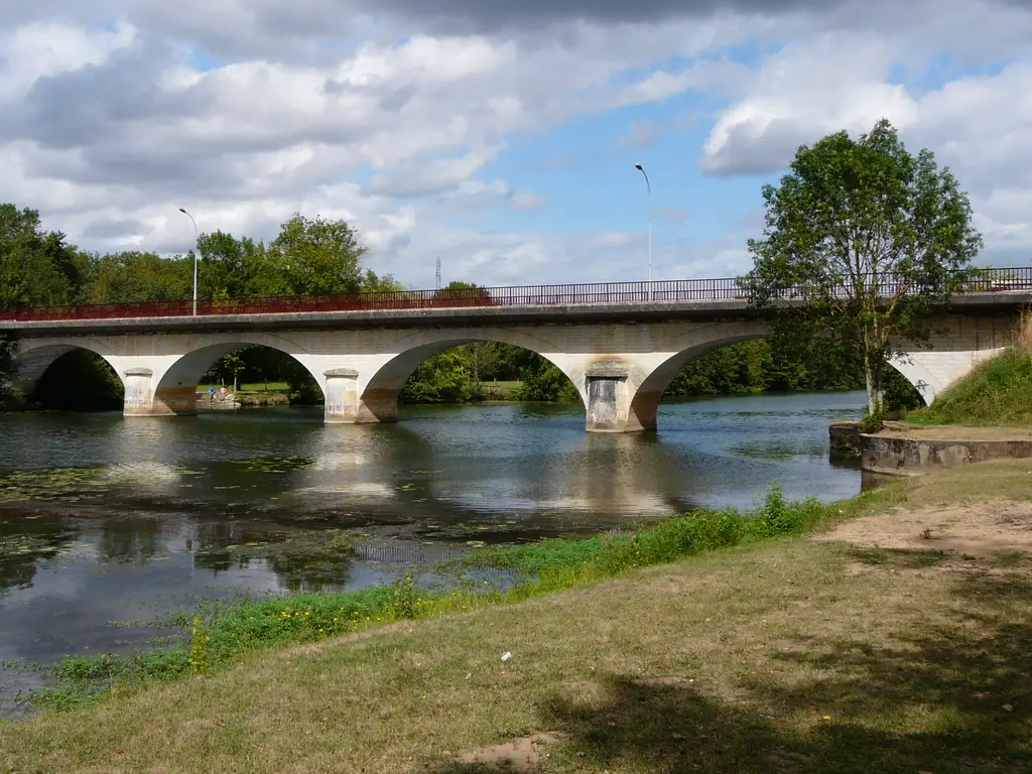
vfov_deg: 35.9
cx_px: 450
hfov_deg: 46.7
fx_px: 1193
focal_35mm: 40
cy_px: 316
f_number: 6.3
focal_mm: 5.2
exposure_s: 1/500
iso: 100
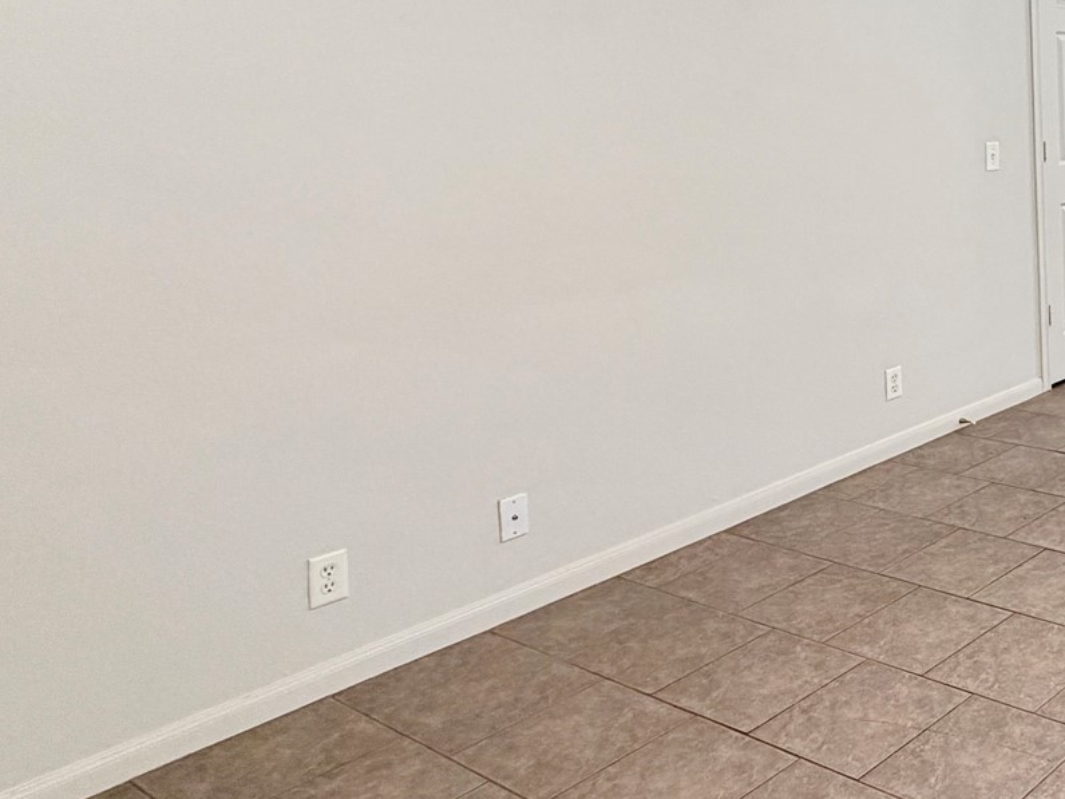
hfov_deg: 38.6
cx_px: 1263
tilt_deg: -4.7
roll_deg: +1.2
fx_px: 1108
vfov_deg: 37.9
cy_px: 138
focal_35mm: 36
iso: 125
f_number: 2.2
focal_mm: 2.22
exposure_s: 1/120
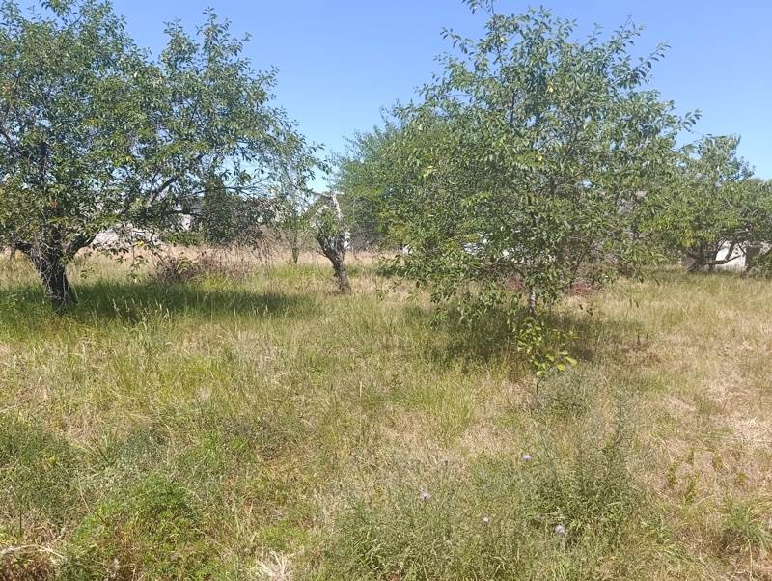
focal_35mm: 23
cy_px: 290
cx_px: 386
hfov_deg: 73.9
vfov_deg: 59.0
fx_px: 514
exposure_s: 1/338
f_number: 1.65
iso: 50
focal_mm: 6.11
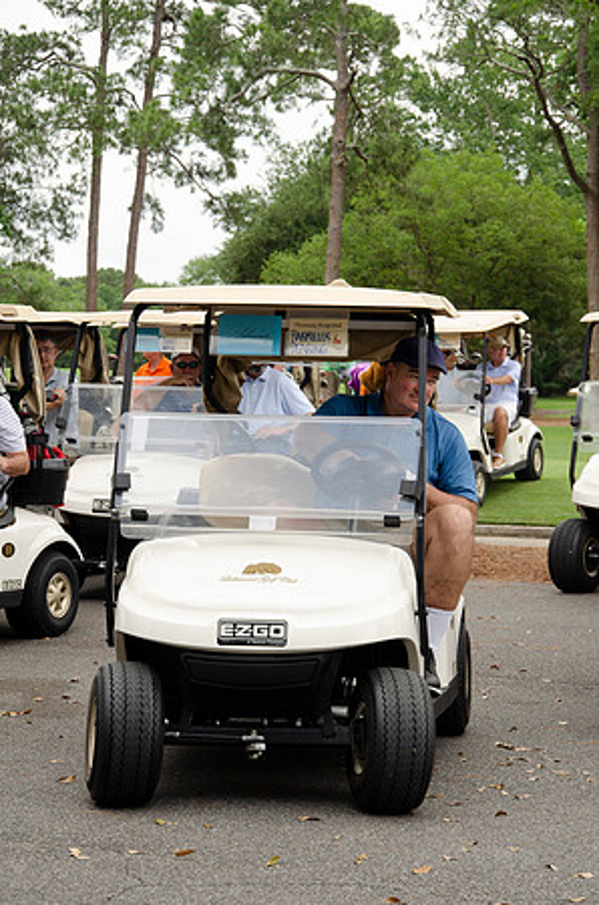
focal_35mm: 99
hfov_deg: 13.8
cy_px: 452
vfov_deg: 20.7
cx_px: 300
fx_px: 2482
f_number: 7.1
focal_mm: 66
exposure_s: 1/500
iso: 400
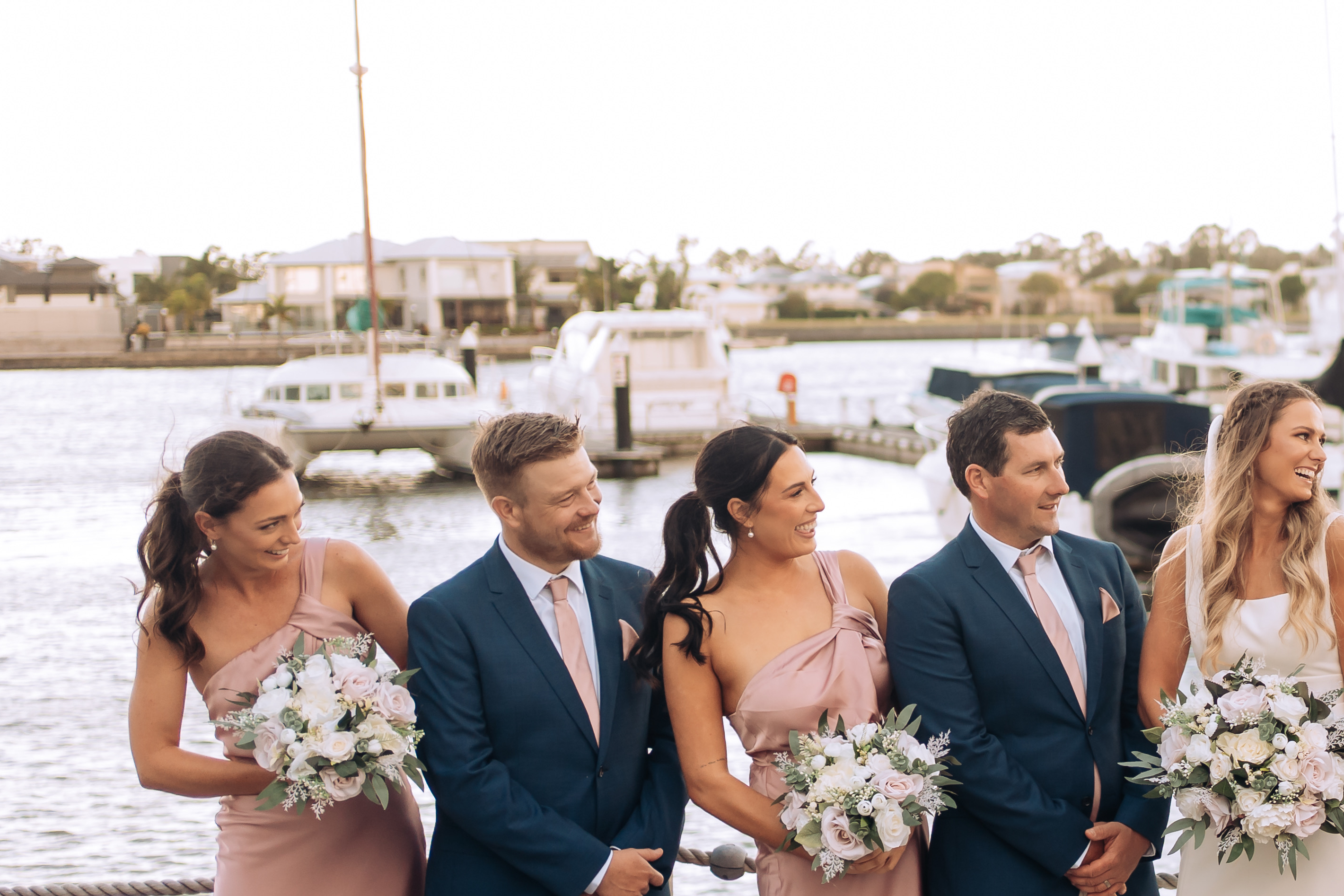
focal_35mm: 72
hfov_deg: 26.4
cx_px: 1373
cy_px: 598
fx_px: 2688
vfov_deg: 18.9
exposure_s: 1/1000
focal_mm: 35
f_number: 1.8
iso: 640
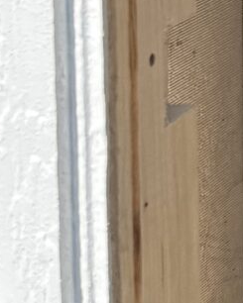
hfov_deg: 6.6
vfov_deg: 9.4
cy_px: -229
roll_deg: -1.4
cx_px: 890
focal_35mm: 196
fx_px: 1761
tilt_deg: -7.9
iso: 100
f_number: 1.78
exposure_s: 1/4673
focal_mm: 6.76
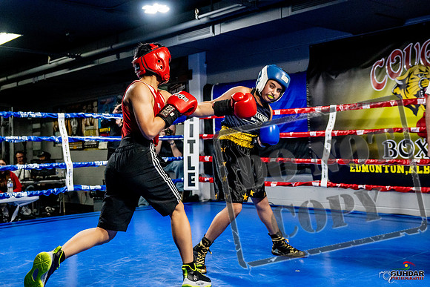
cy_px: 144
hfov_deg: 45.4
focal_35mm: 43
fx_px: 514
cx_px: 215
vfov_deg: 31.2
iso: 5000
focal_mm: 29
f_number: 2.8
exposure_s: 1/800
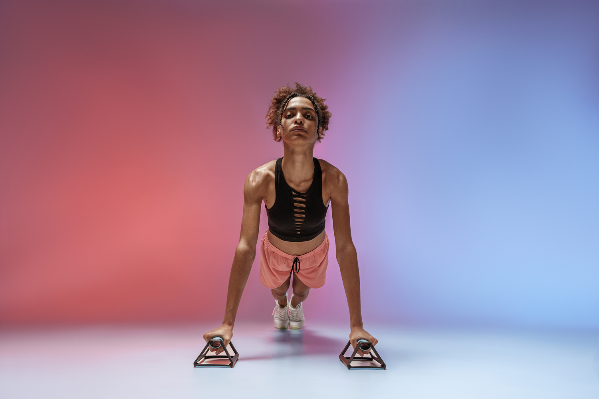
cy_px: 200
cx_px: 300
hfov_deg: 73.7
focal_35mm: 24
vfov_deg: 53.1
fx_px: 399
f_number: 4
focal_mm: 24
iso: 200
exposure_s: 1/160
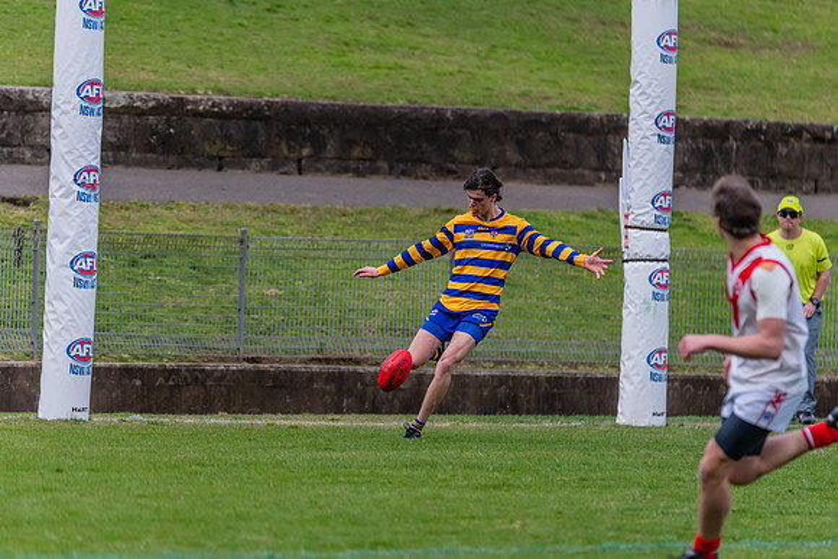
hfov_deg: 4.3
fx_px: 11068
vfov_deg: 2.9
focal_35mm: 475
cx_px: 419
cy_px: 280
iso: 1000
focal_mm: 450
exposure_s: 1/1600
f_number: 6
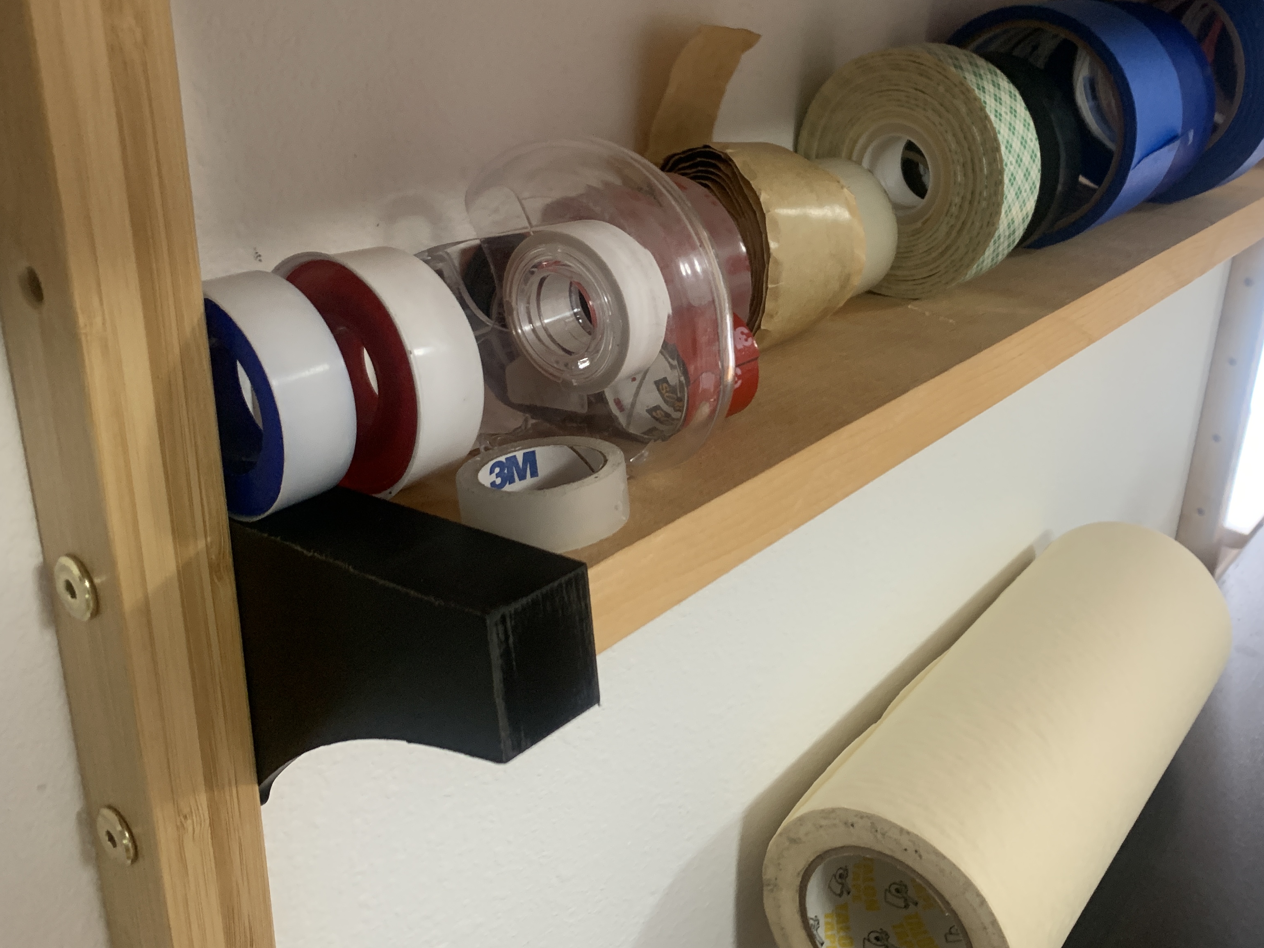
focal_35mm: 34
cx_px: 776
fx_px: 1241
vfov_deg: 41.7
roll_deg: -3.2
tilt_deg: -22.6
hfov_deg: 53.5
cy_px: 394
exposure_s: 1/60
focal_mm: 4.25
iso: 200
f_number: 1.8
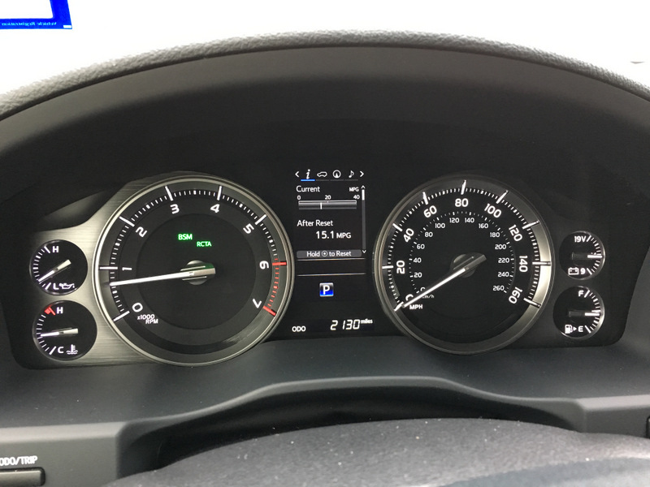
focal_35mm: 29
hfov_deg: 61.7
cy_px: 244
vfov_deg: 48.2
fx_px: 545
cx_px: 325
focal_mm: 4.15
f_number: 2.2
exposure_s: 1/30
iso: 200
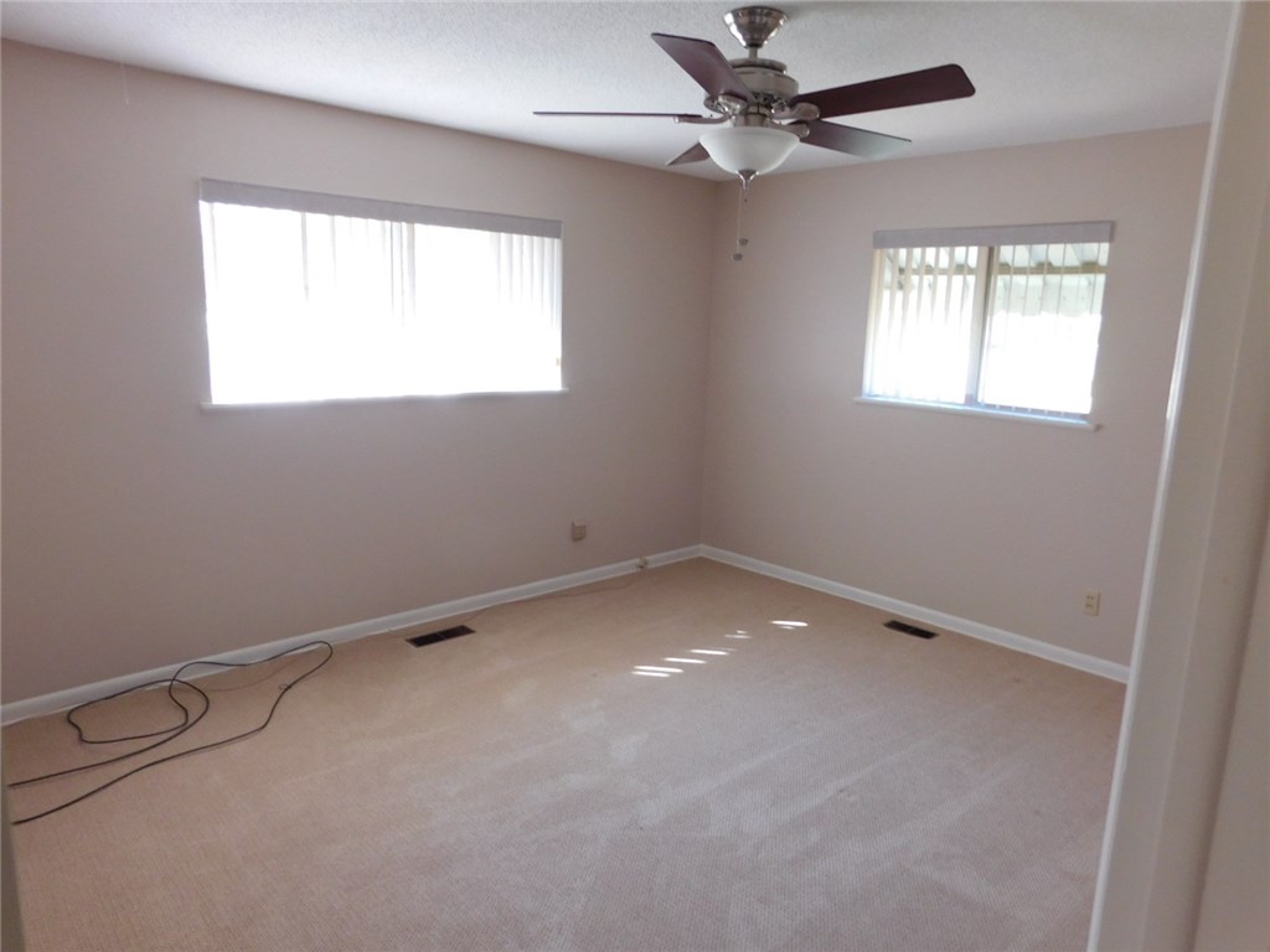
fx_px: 844
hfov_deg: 73.9
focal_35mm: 23
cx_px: 635
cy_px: 476
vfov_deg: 58.9
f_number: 3
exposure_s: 1/30
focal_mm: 4
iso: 200
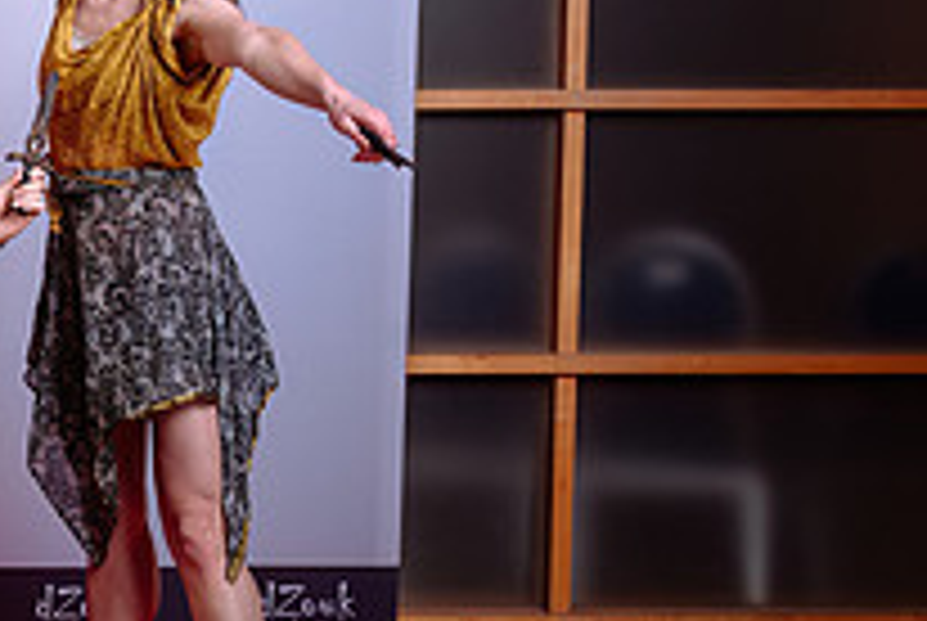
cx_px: -391
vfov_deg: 13.6
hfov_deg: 18.3
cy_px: 276
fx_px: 2604
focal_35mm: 101
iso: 100
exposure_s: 1/160
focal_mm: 32
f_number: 5.6
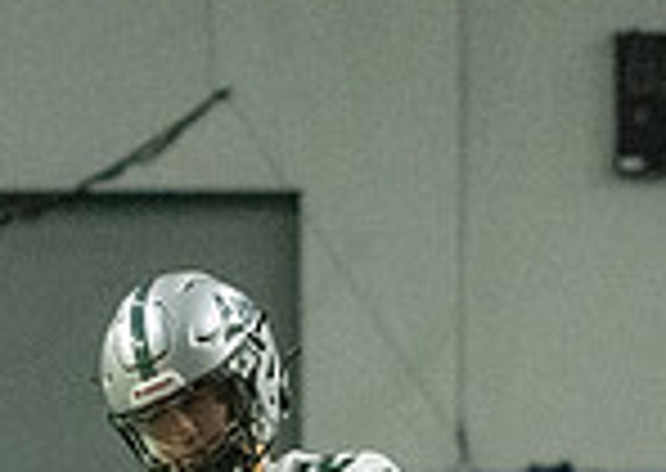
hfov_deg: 2.9
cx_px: -119
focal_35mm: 695
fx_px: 13116
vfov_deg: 2.1
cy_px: 669
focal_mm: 100
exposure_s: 1/1250
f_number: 4.5
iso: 12800
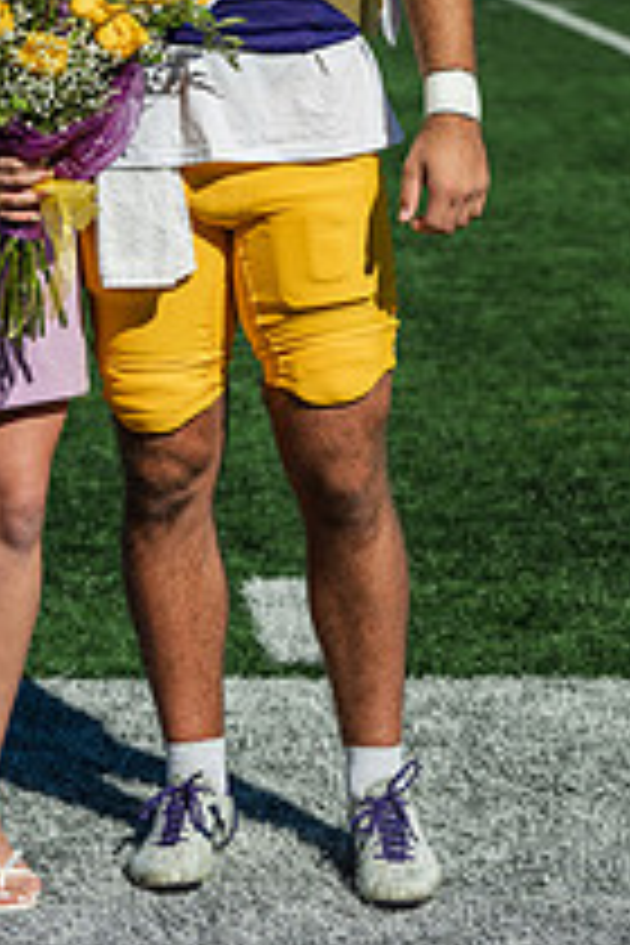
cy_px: 148
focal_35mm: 150
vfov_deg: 13.6
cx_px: 117
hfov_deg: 9.1
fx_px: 3937
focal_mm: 70
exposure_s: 1/1600
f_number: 4
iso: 100
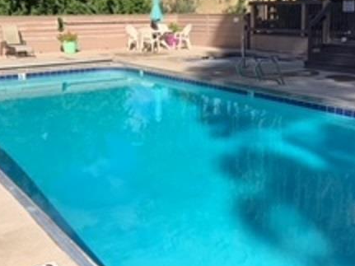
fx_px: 472
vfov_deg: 31.2
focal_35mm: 46
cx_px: 203
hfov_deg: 41.2
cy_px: 80
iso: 25
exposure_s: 1/1116
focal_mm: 3.3
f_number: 2.4
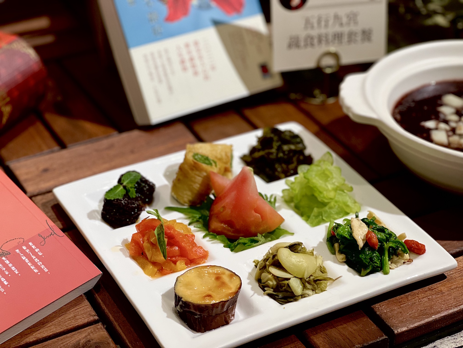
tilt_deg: -33.0
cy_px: 174
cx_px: 232
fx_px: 1030
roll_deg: -0.7
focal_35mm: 77
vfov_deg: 19.1
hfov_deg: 25.3
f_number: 2.8
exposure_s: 1/118
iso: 160
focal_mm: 9
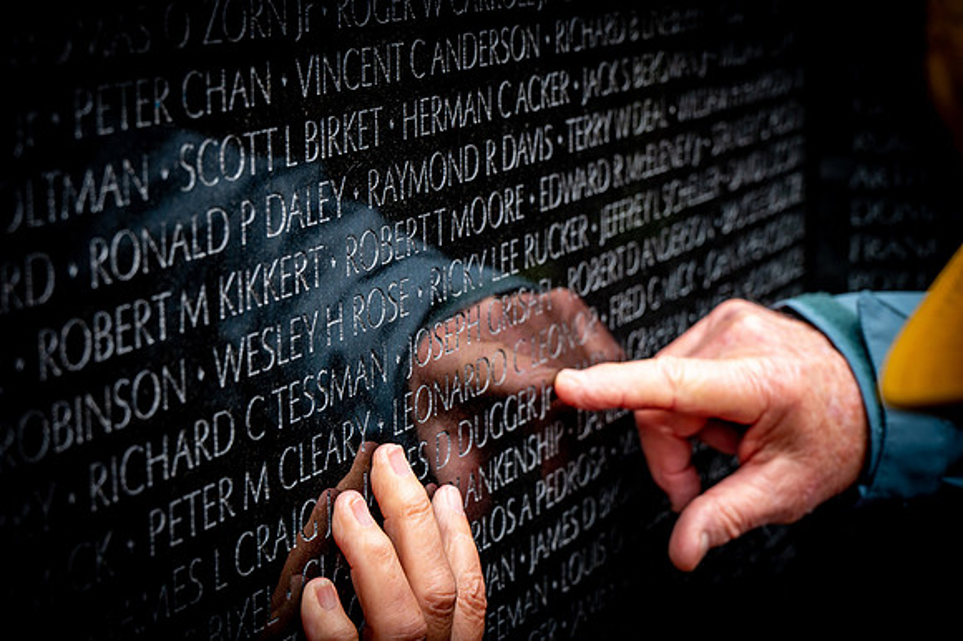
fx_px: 2058
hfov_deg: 26.3
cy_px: 320
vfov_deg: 17.7
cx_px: 482
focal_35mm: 77
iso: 900
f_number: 8
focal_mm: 77
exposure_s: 1/640
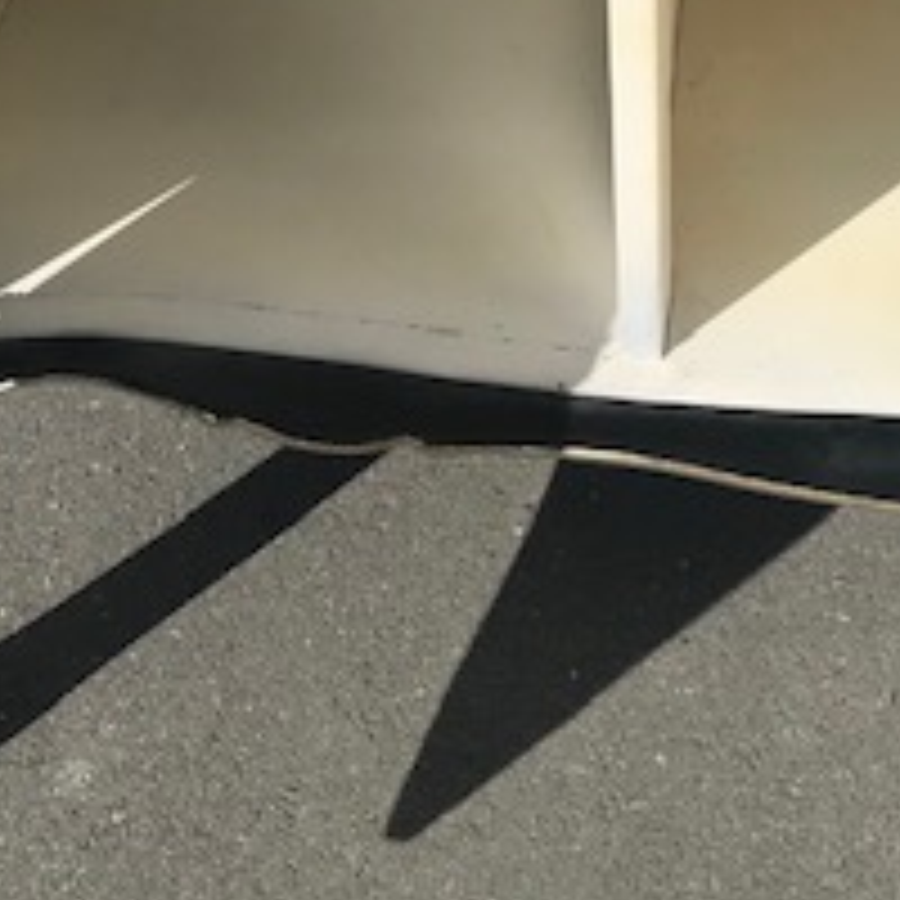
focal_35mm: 79
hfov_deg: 21.7
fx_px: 2324
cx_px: 684
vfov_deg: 21.6
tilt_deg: -45.1
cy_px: 153
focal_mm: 3.99
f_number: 1.8
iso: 20
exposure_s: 1/3831
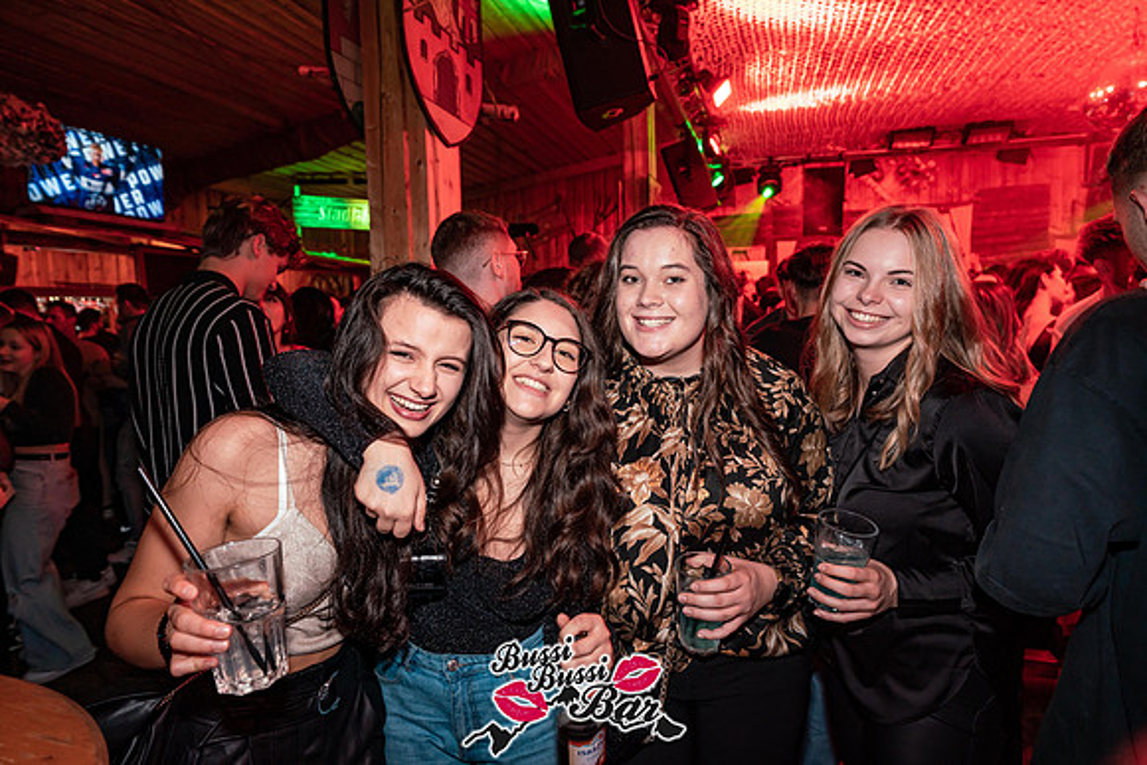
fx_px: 637
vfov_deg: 62.0
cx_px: 574
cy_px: 382
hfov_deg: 84.0
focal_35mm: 20
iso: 1600
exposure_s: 1/60
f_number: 4
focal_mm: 20
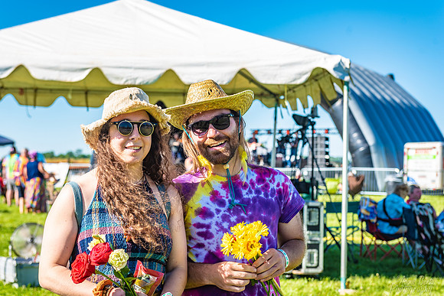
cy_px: 148
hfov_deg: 27.4
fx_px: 912
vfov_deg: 18.5
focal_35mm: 74
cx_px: 215
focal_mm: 70
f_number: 5.6
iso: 100
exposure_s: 1/320
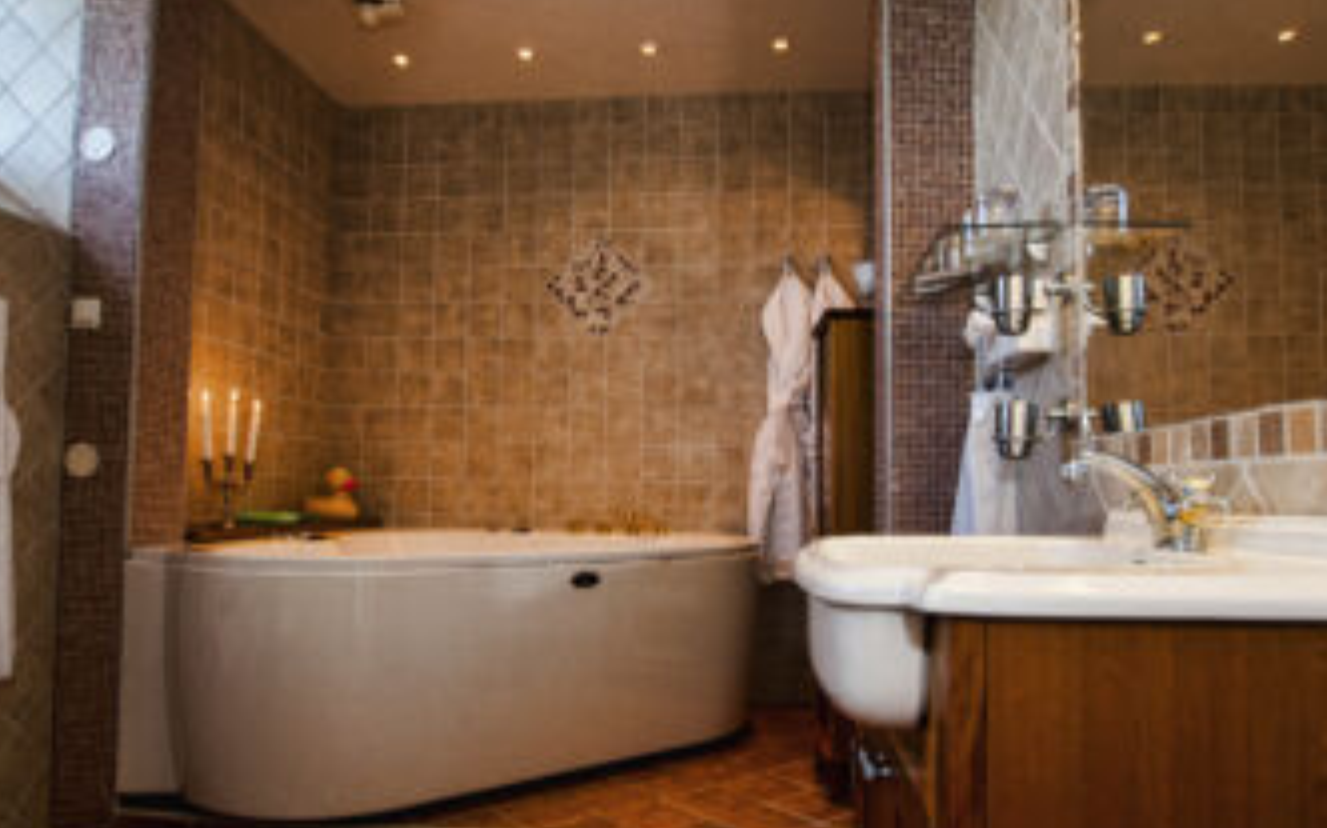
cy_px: 424
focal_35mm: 23
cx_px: 679
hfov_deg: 77.2
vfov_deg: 52.9
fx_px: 831
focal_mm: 10
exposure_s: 1/40
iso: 200
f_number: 3.5
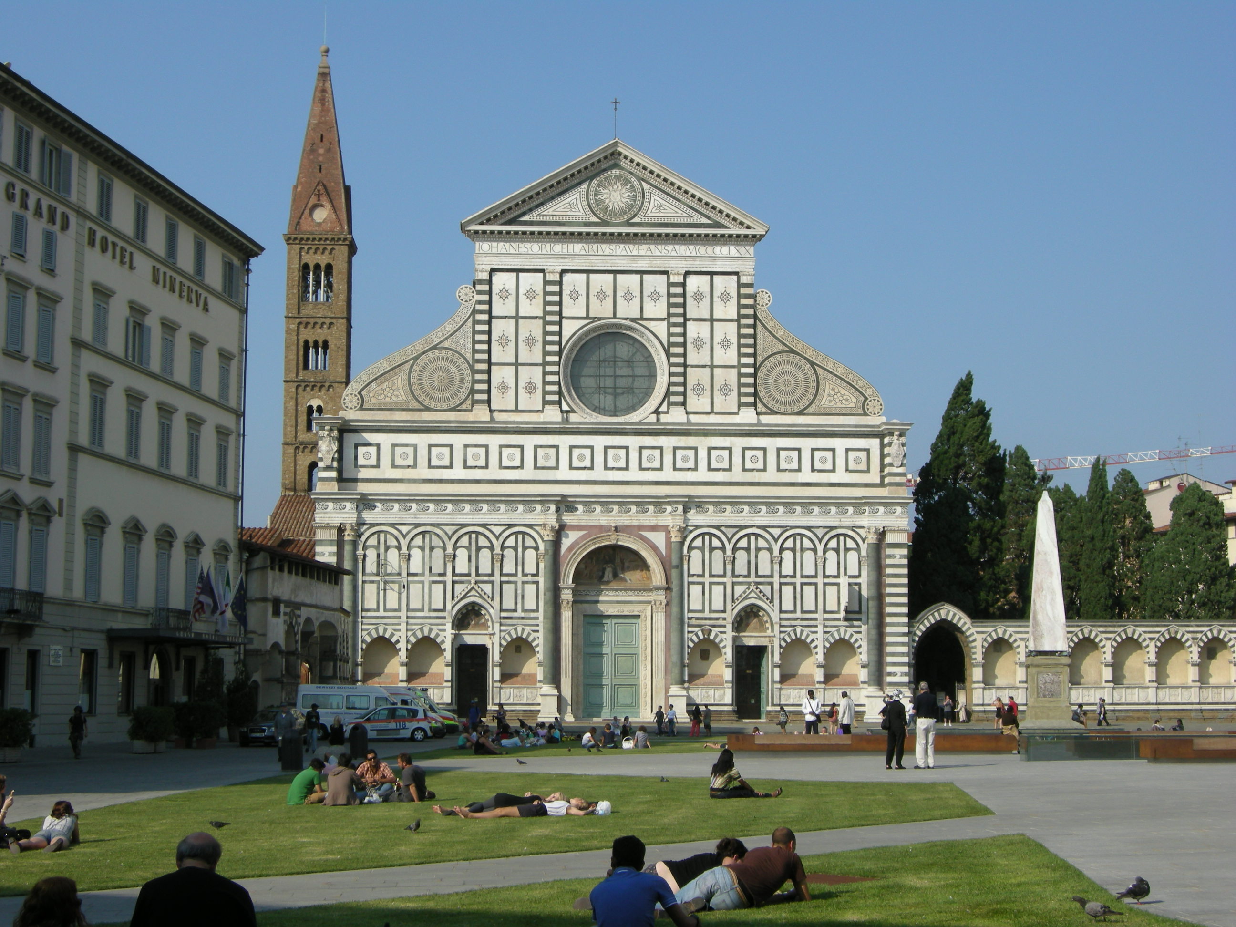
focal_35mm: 62
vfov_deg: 23.7
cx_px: 618
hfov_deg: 31.2
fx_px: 2214
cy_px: 464
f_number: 6.1
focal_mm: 12.9
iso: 64
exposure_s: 1/321
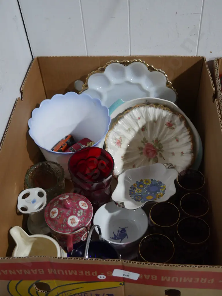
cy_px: 148
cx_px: 111
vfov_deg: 44.8
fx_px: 359
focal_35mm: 42
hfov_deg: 34.3
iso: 1600
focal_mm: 21
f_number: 4.6
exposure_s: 1/60
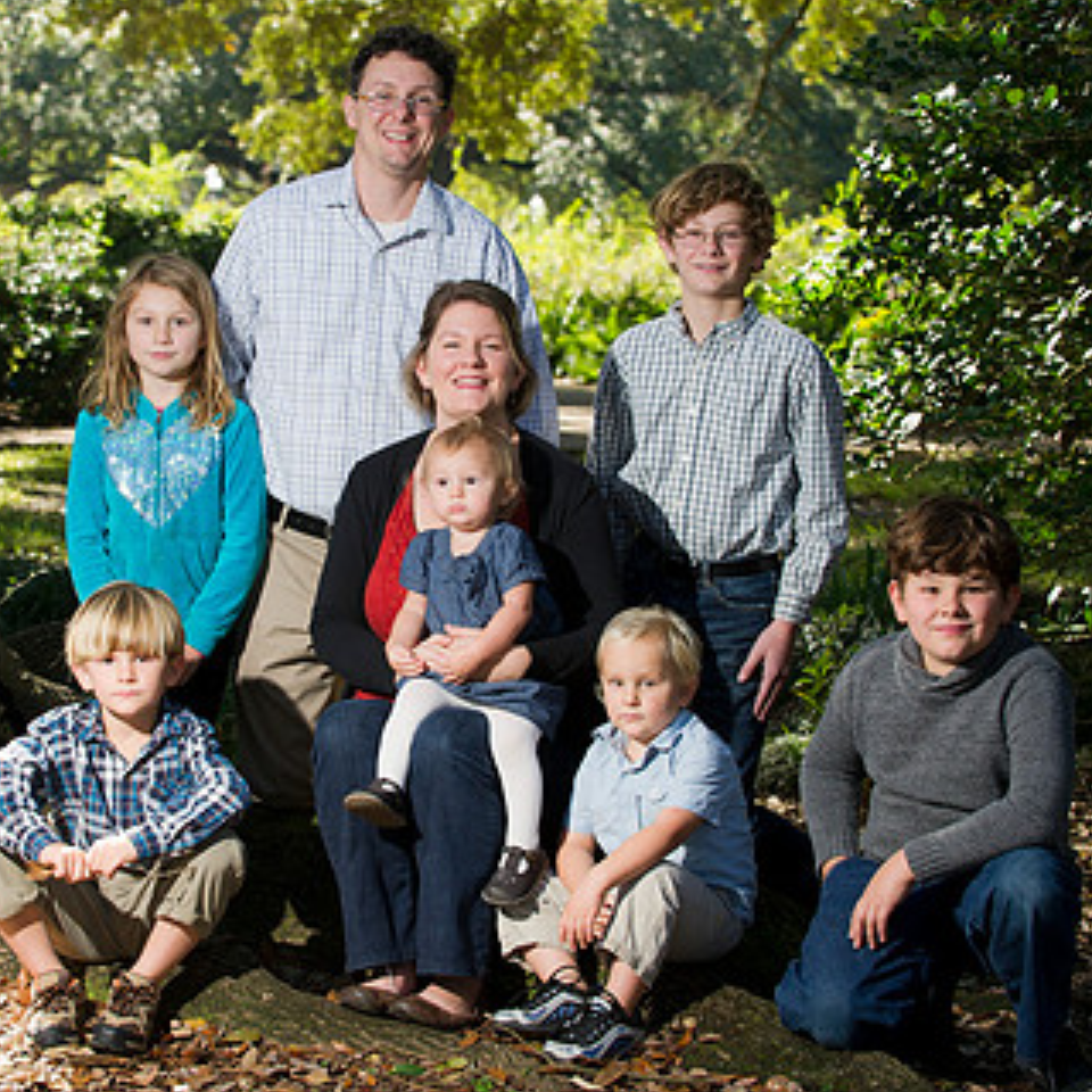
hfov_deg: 14.5
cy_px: 481
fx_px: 4283
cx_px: 396
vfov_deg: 14.5
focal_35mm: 120
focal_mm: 78
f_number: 4.5
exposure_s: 1/200
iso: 320
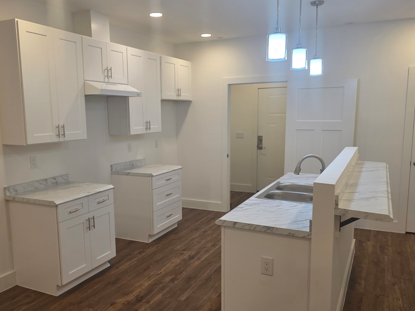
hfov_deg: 58.2
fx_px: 372
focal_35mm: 31
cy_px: 168
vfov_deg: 45.4
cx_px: 183
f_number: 1.7
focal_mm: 6.3
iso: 100
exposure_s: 1/120
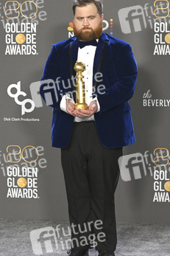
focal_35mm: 106
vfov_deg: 19.3
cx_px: 89
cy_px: 127
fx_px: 752
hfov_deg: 12.9
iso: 6400
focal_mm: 92
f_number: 6.3
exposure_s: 1/500
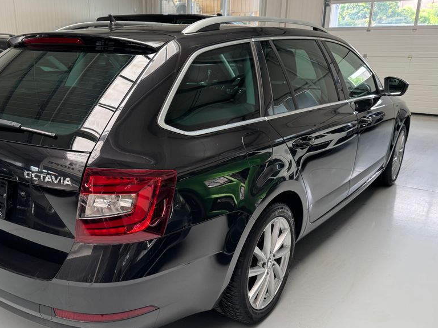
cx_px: 177
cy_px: 181
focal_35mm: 32
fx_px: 405
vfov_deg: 44.1
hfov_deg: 56.4
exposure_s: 1/121
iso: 125
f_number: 1.78
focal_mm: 6.76
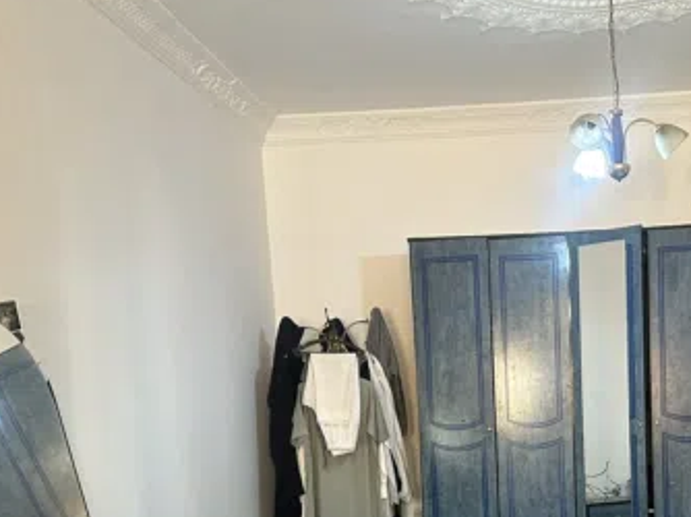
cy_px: 482
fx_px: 918
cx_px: 515
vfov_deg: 29.9
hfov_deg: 40.2
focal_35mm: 46
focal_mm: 6.86
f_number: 1.78
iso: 500
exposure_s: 1/50
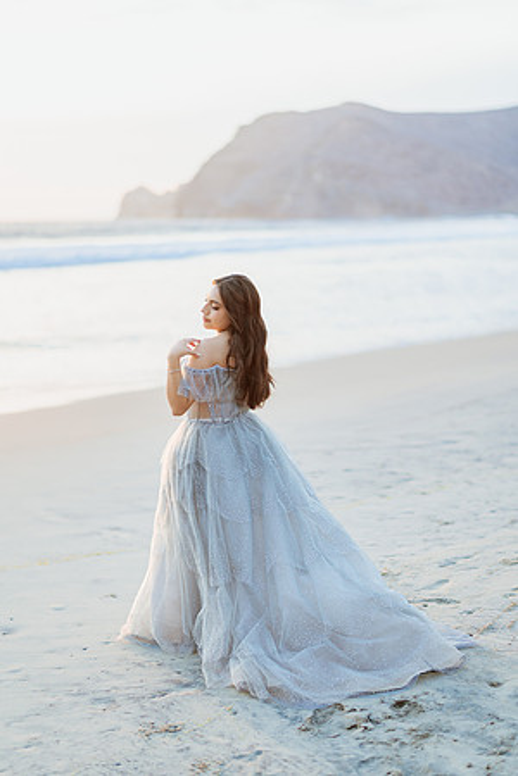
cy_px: 388
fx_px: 1252
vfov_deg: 34.5
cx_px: 259
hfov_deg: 23.4
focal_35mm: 58
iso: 100
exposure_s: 1/250
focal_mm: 58
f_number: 1.4
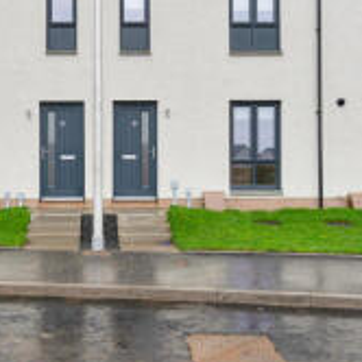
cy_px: 112
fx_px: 461
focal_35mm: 39
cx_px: 96
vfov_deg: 42.1
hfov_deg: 41.7
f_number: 5.6
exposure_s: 1/60
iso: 200
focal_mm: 16
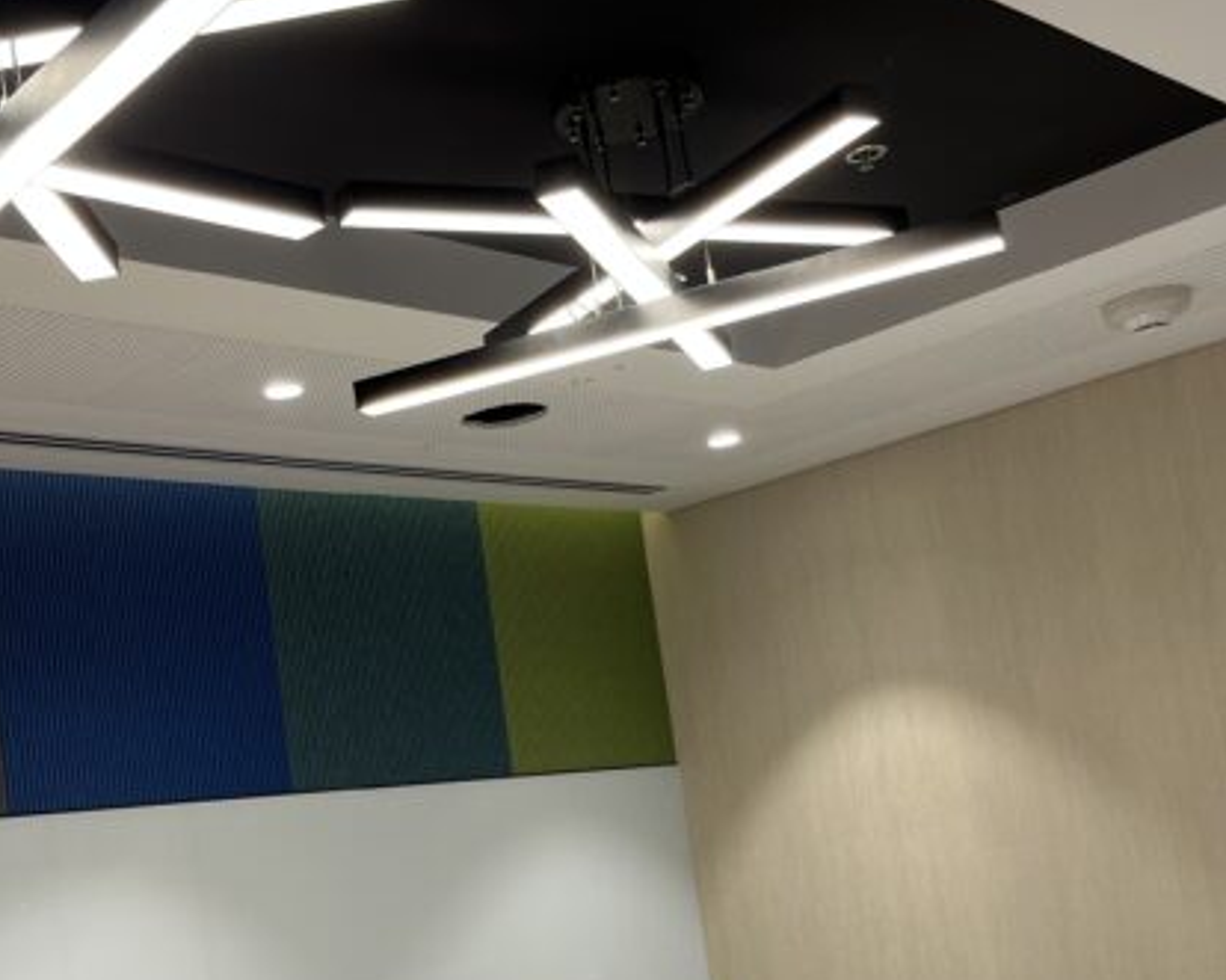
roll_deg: +7.2
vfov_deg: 30.5
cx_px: 423
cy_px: 678
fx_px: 1778
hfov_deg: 37.7
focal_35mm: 49
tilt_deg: +5.5
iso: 80
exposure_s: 1/100
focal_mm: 5.1
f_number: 1.6
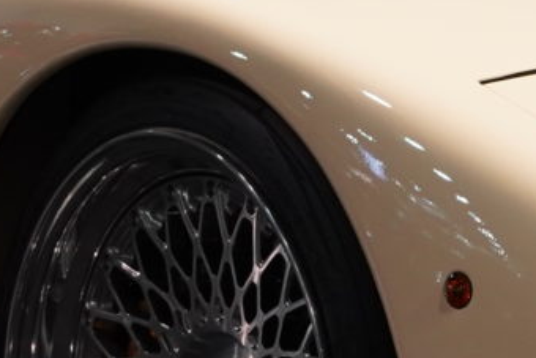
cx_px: 432
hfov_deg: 8.0
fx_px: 3813
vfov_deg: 5.4
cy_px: 217
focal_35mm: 256
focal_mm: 34
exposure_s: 1/25
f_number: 5.6
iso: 1250
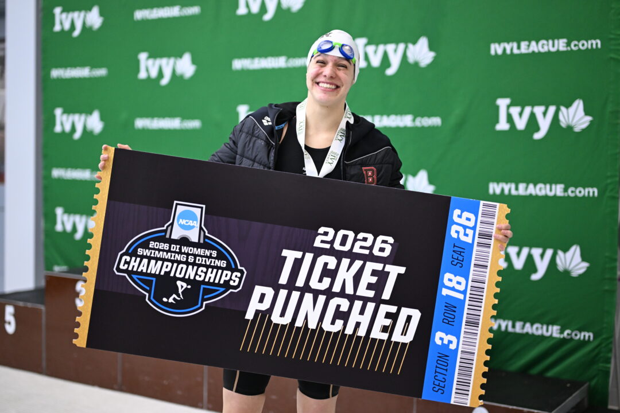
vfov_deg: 27.0
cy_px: 206
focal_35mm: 50
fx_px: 861
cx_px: 310
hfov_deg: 39.6
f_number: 1.2
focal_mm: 50
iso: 2000
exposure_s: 1/2000
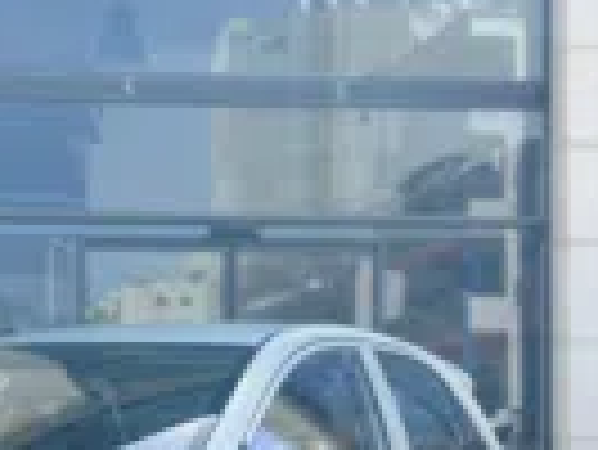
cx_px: 22
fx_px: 1349
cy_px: 450
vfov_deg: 18.4
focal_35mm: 78
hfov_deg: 24.1
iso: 50
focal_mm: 5.7
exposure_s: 1/2045
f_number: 1.5
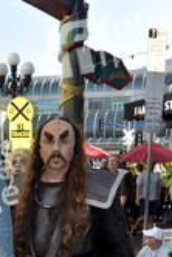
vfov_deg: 26.8
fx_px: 501
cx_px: -15
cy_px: 274
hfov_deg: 18.8
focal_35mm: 70
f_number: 6.3
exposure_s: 1/250
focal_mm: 29
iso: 250
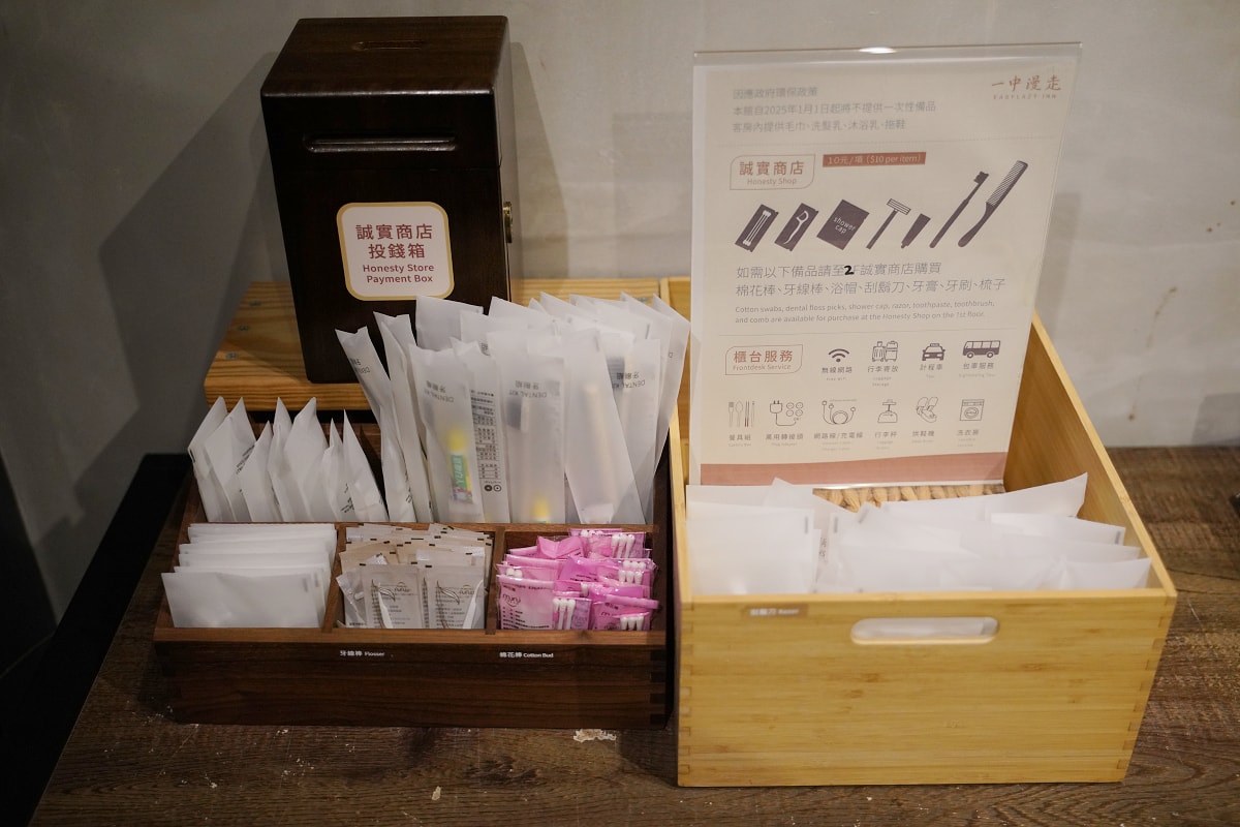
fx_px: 1343
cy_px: 414
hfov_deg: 49.6
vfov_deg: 34.2
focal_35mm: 39
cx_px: 620
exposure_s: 1/160
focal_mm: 39
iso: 2500
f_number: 2.8
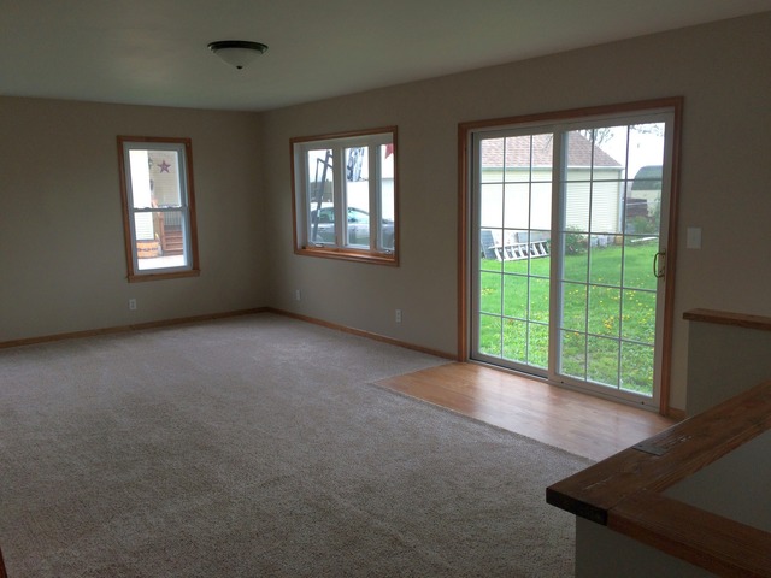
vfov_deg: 48.2
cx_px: 386
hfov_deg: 61.7
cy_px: 289
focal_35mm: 29
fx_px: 646
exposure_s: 1/120
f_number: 2.2
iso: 64
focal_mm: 4.15
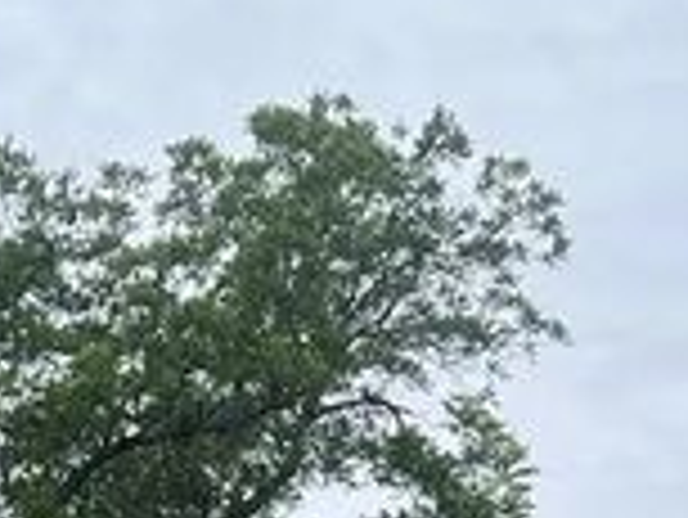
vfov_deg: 7.9
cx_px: 144
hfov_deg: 11.3
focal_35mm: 174
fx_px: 3461
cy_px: 1248
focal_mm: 5.7
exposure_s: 1/3460
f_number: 1.5
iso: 50
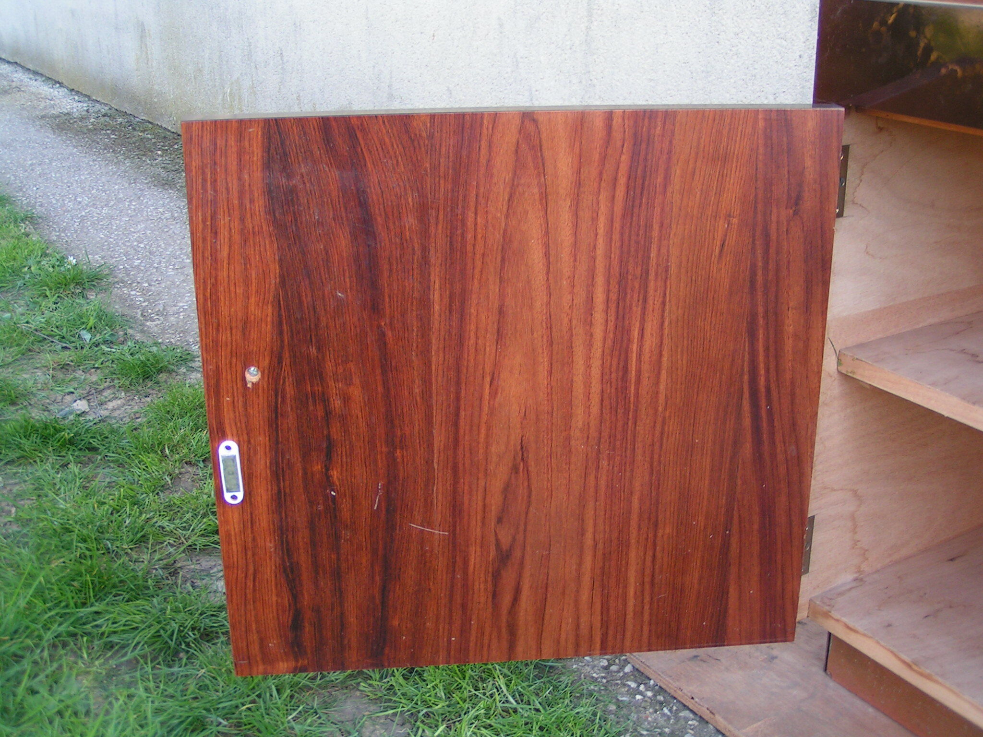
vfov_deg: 35.1
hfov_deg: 45.8
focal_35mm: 41
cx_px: 492
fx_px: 1164
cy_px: 368
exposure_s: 1/60
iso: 50
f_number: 2.8
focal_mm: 6.3
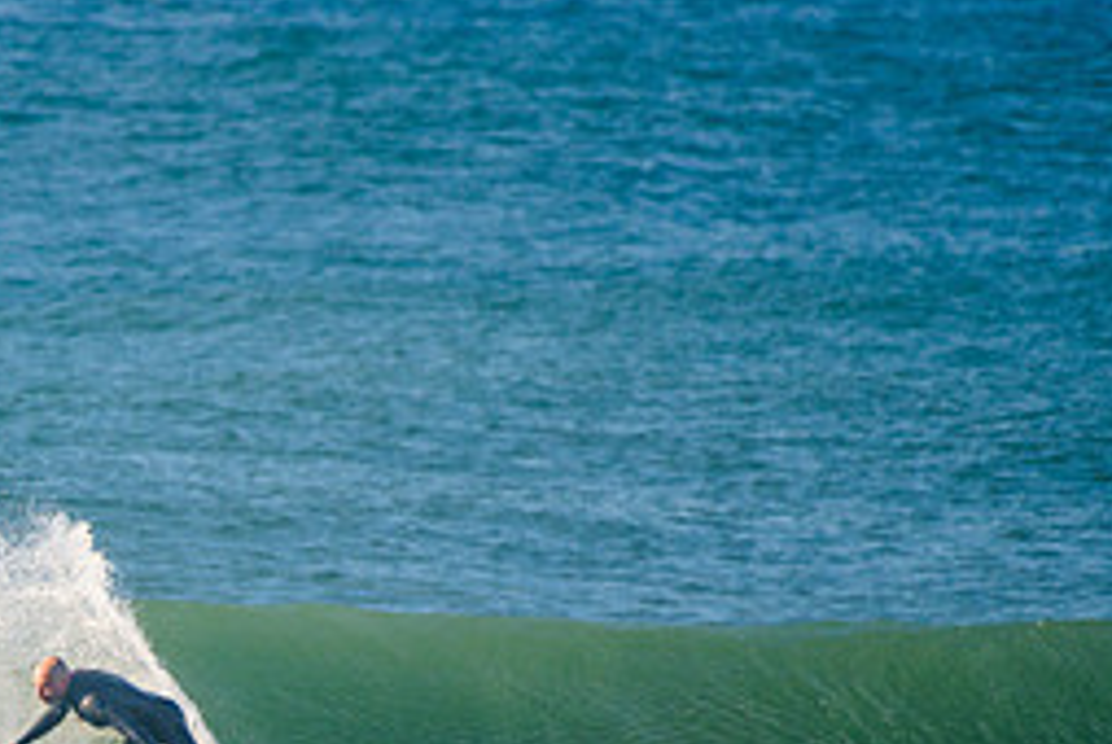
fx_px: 35284
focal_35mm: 1141
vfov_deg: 1.2
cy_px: 799
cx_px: -18
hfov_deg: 1.8
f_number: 5.6
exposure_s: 1/1600
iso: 250
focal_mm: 500
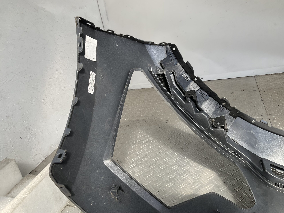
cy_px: 106
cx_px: 142
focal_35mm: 29
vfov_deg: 48.2
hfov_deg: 61.7
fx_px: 238
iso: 16
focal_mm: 3
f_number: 1.8
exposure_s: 1/491
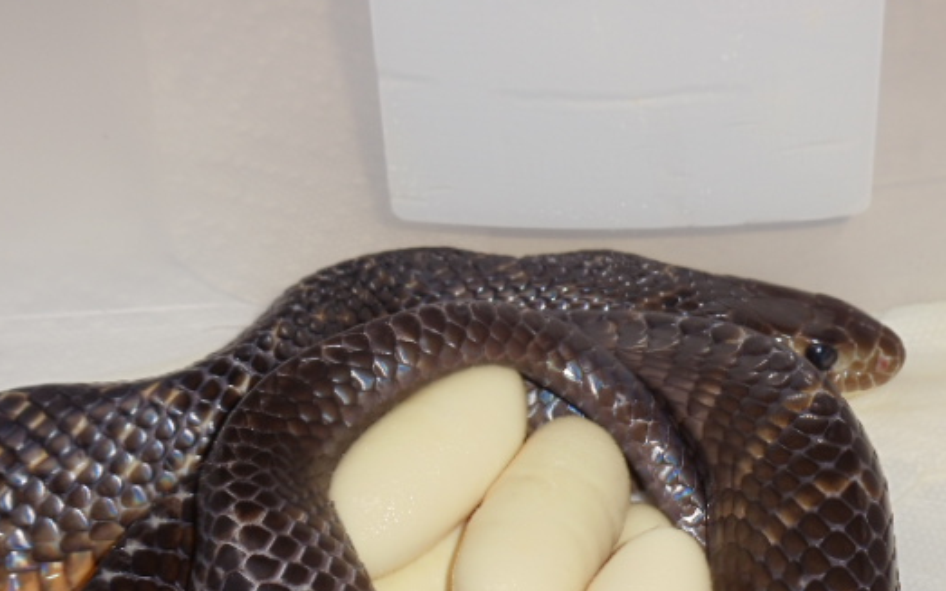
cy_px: 367
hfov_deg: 17.7
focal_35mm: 118
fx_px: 3043
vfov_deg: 11.1
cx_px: 526
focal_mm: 12.35
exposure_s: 1/30
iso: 80
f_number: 4.6
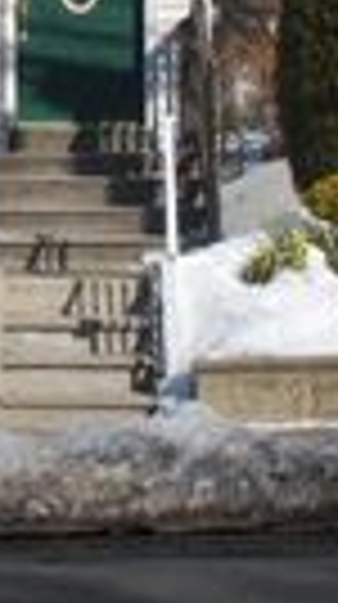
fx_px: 2255
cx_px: -68
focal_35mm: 141
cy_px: -97
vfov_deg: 14.8
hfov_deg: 8.5
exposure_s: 1/320
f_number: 9
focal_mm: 24
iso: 100
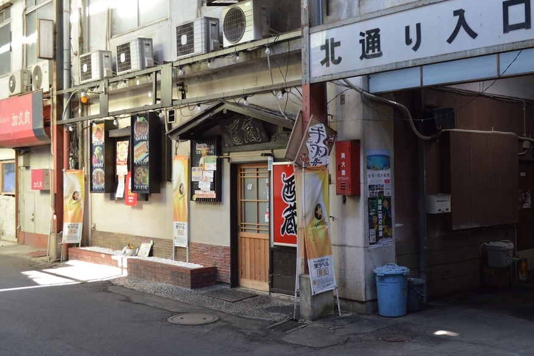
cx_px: 307
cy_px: 156
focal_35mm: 41
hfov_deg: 47.2
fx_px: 608
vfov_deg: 32.6
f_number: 5
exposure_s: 1/100
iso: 400
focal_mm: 20
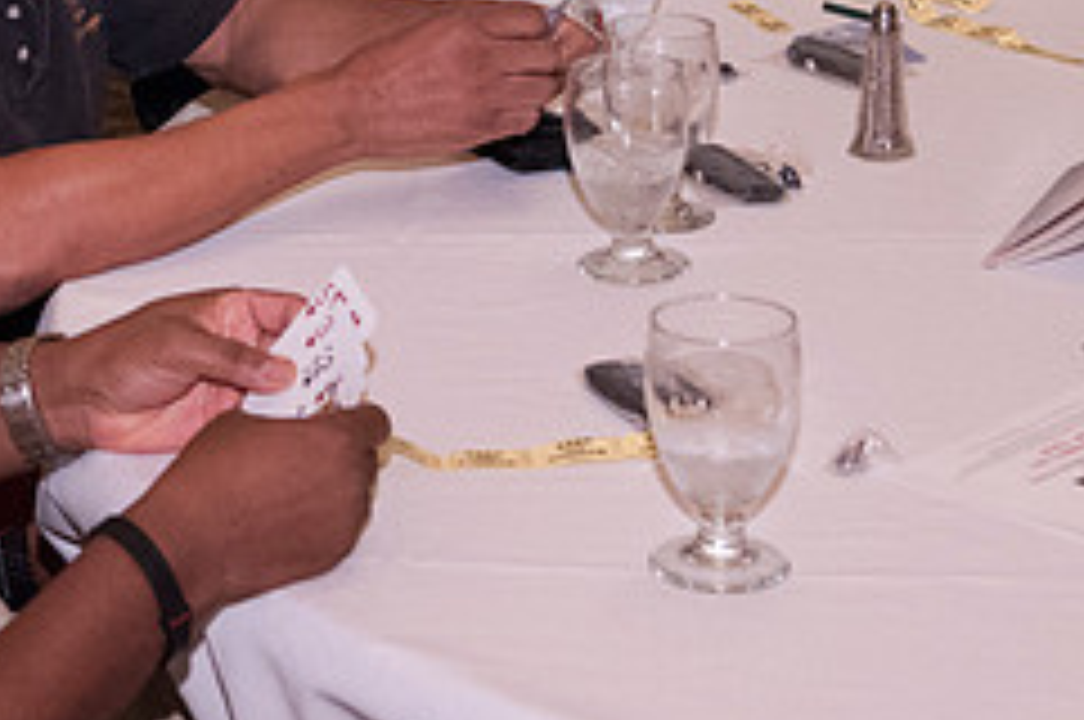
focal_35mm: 112
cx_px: 90
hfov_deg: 18.0
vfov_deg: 12.0
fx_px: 3368
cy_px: -83
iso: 1250
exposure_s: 1/100
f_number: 4.5
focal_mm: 31
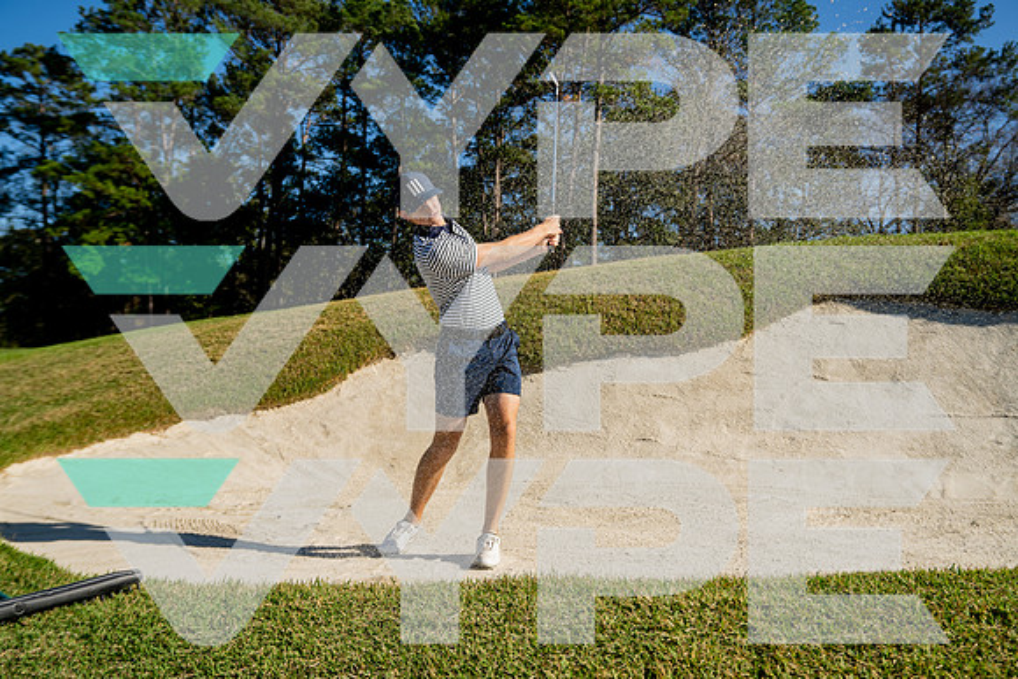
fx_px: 905
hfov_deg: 58.7
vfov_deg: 41.1
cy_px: 340
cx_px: 509
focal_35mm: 32
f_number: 4
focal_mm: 32
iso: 100
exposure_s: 1/1000
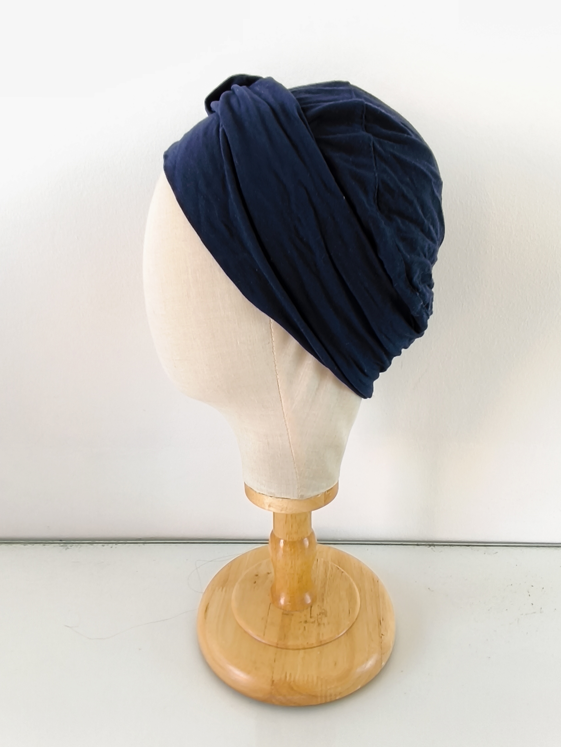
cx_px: 280
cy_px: 374
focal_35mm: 23
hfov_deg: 58.9
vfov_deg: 73.9
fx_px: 496
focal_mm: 1.65
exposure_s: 1/20
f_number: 2.2
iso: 50
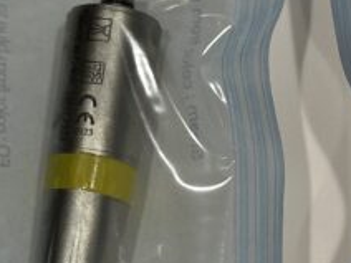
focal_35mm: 232
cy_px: 194
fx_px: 2352
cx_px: 315
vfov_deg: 6.4
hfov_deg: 8.5
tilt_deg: -75.8
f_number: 1.78
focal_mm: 6.86
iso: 50
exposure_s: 1/167
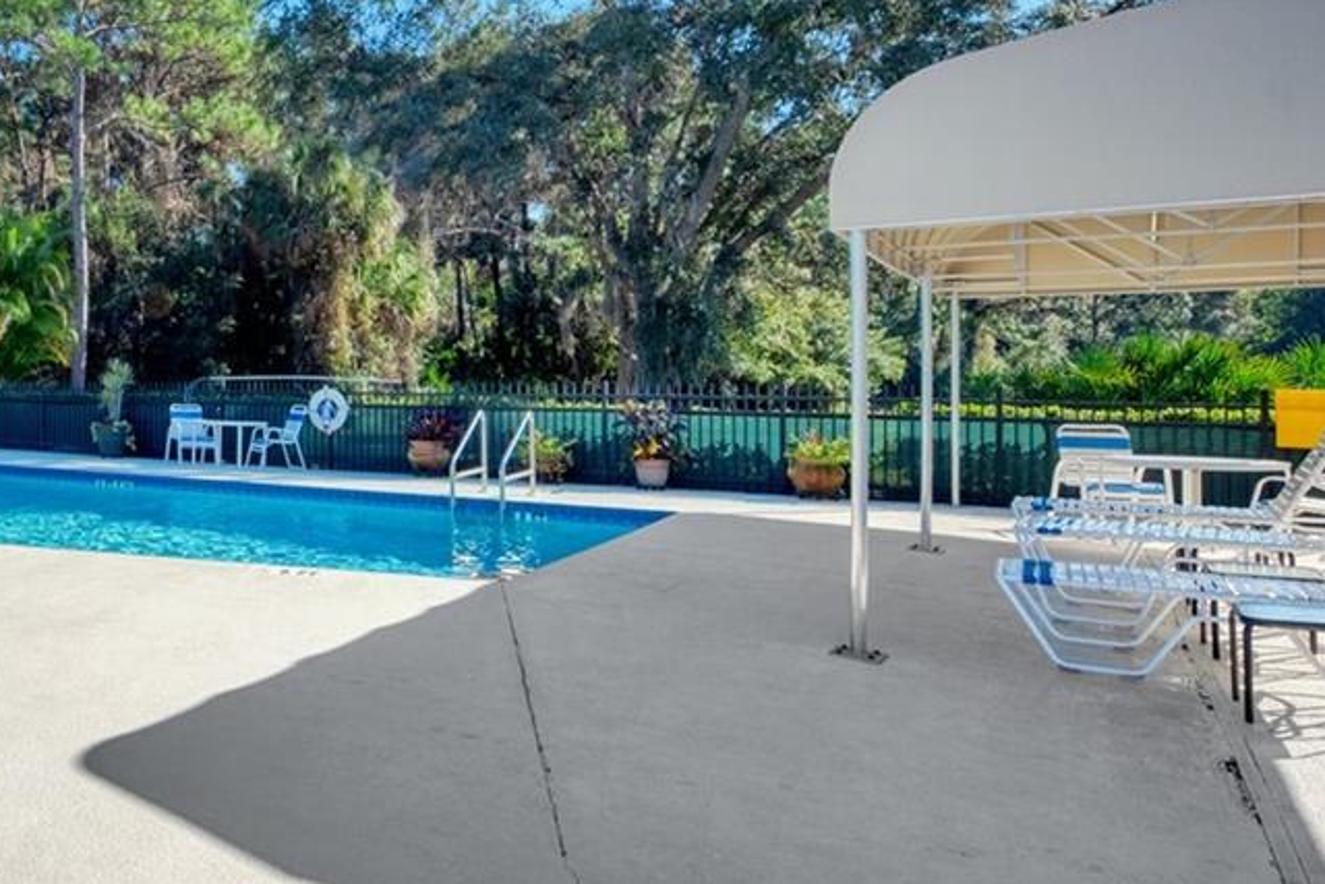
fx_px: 1104
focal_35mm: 30
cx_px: 70
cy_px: 338
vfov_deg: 43.3
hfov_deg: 52.3
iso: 400
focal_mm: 12
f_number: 7.1
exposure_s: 1/250
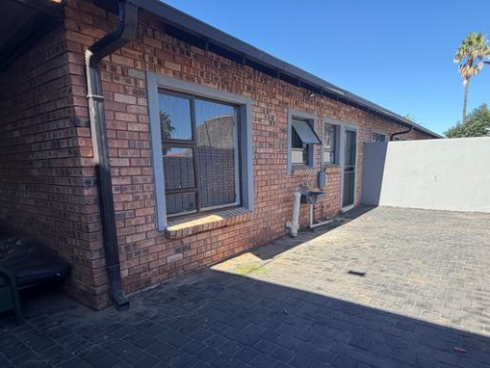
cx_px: 259
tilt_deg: -9.4
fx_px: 311
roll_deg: +1.9
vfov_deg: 60.6
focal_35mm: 22
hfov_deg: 76.3
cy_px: 220
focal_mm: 2.22
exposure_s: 1/502
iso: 50
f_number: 2.2
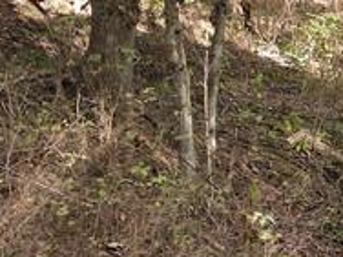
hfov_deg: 13.4
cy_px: 160
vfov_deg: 11.3
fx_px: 1298
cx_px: 629
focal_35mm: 131
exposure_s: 1/20
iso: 100
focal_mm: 4.5
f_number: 2.8
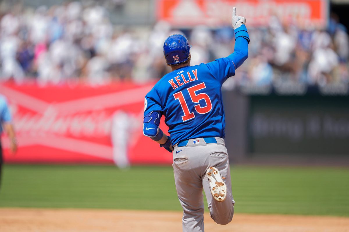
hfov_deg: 5.2
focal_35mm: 400
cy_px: 116
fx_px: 3877
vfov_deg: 3.4
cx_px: 174
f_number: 2.8
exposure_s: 1/2500
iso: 250
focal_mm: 400
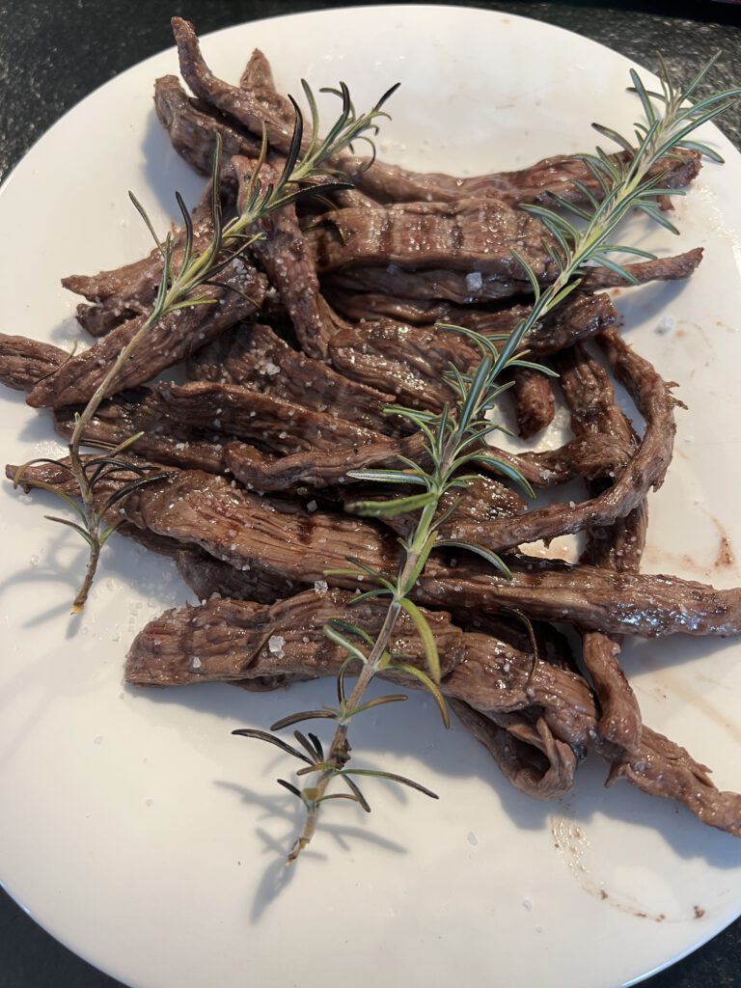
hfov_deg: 53.1
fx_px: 742
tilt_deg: -69.1
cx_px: 370
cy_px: 494
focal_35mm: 26
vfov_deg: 67.3
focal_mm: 5.7
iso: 125
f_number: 1.5
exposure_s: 1/50
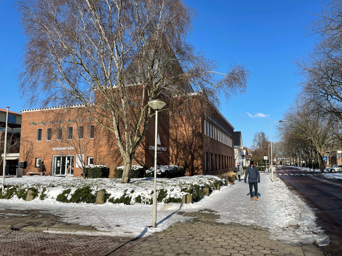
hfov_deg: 67.3
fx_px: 257
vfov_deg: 53.1
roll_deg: +0.2
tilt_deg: +11.6
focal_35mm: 26
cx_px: 171
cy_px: 128
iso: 32
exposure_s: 1/4292
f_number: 1.6
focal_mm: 4.2
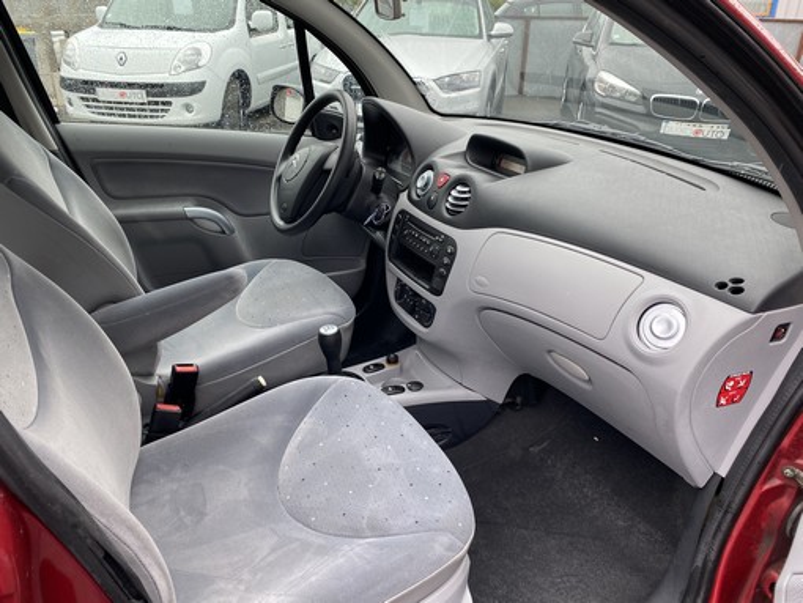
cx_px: 402
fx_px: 603
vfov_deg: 53.1
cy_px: 302
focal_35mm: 26
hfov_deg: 67.3
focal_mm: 4.25
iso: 32
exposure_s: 1/239
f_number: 1.8
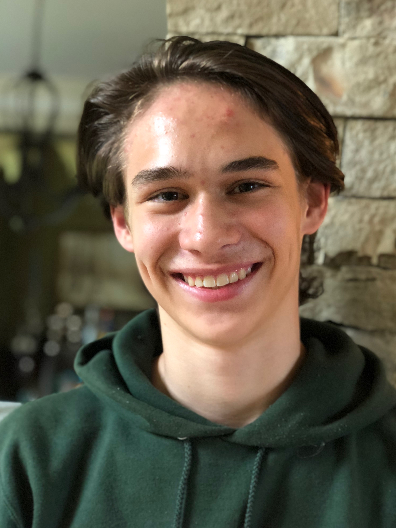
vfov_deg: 36.2
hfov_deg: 27.5
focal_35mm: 53
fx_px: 808
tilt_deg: +0.8
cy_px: 261
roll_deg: -3.2
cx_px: 198
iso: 160
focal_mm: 6
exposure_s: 1/15
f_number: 2.4
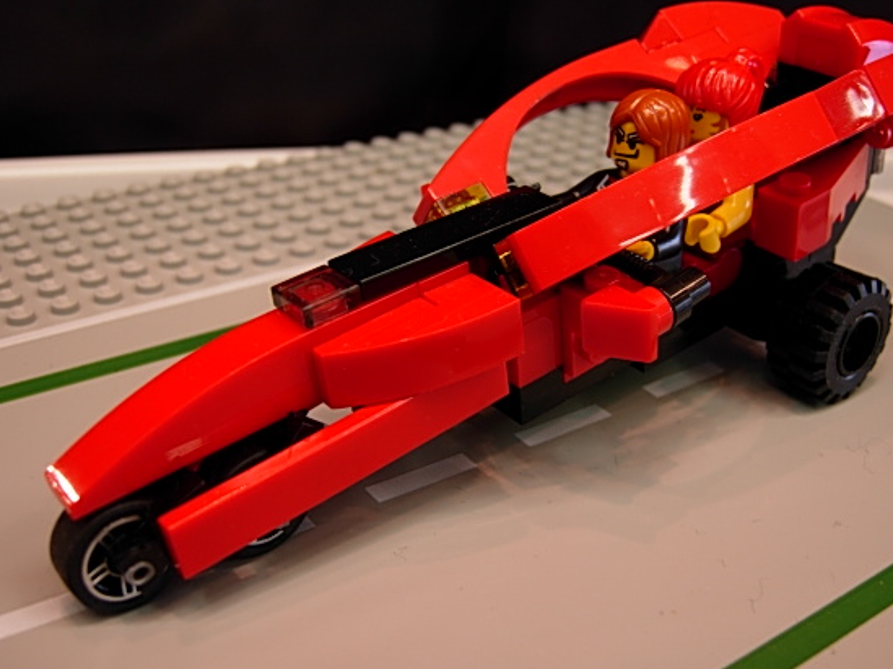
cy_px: 342
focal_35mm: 42
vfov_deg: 34.3
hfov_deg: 44.7
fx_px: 1083
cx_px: 498
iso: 50
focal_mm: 7.5
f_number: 2.7
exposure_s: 1/10.6
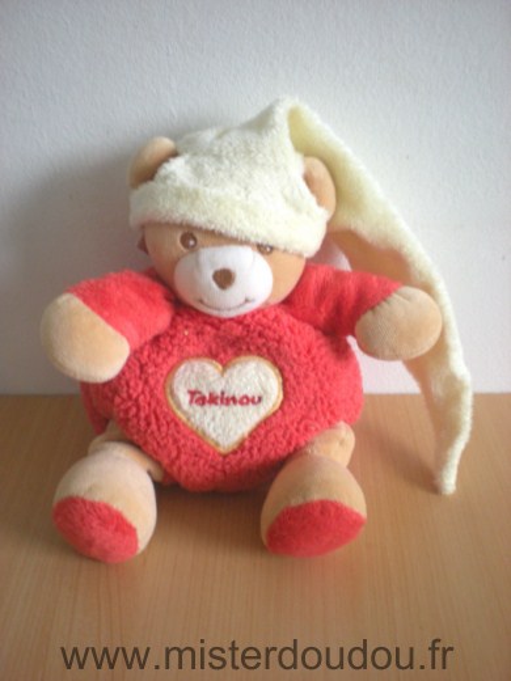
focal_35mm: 38
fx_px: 748
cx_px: 256
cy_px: 340
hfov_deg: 37.7
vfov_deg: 49.0
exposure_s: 1/27.4
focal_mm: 6.3
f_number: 3.1
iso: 200
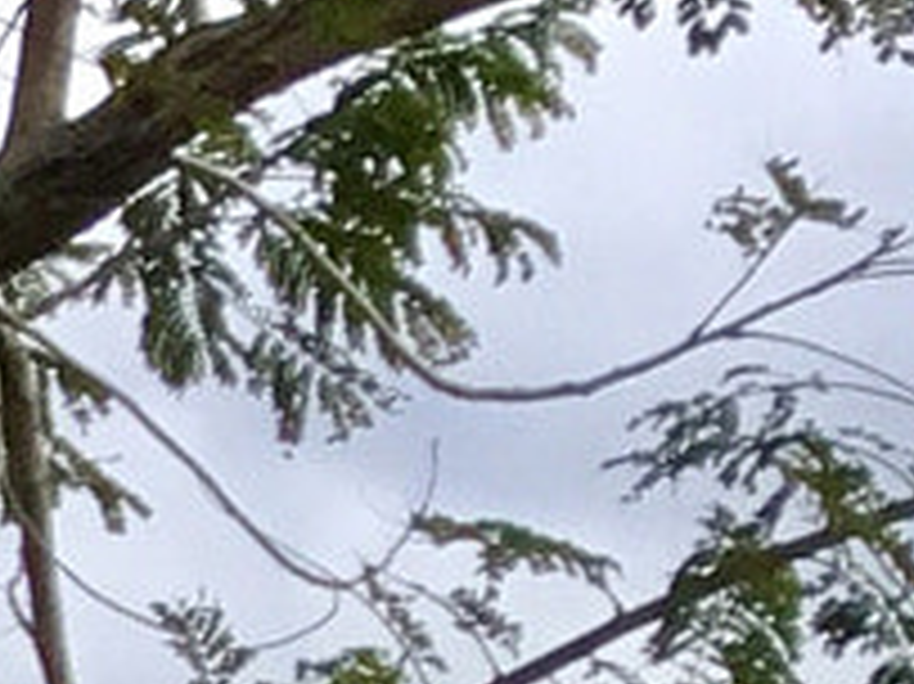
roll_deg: -0.4
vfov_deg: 5.4
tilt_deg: -3.3
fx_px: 6439
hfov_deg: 7.1
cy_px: 2596
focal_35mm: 244
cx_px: -1972
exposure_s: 1/769
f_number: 2.4
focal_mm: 3.3
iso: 25
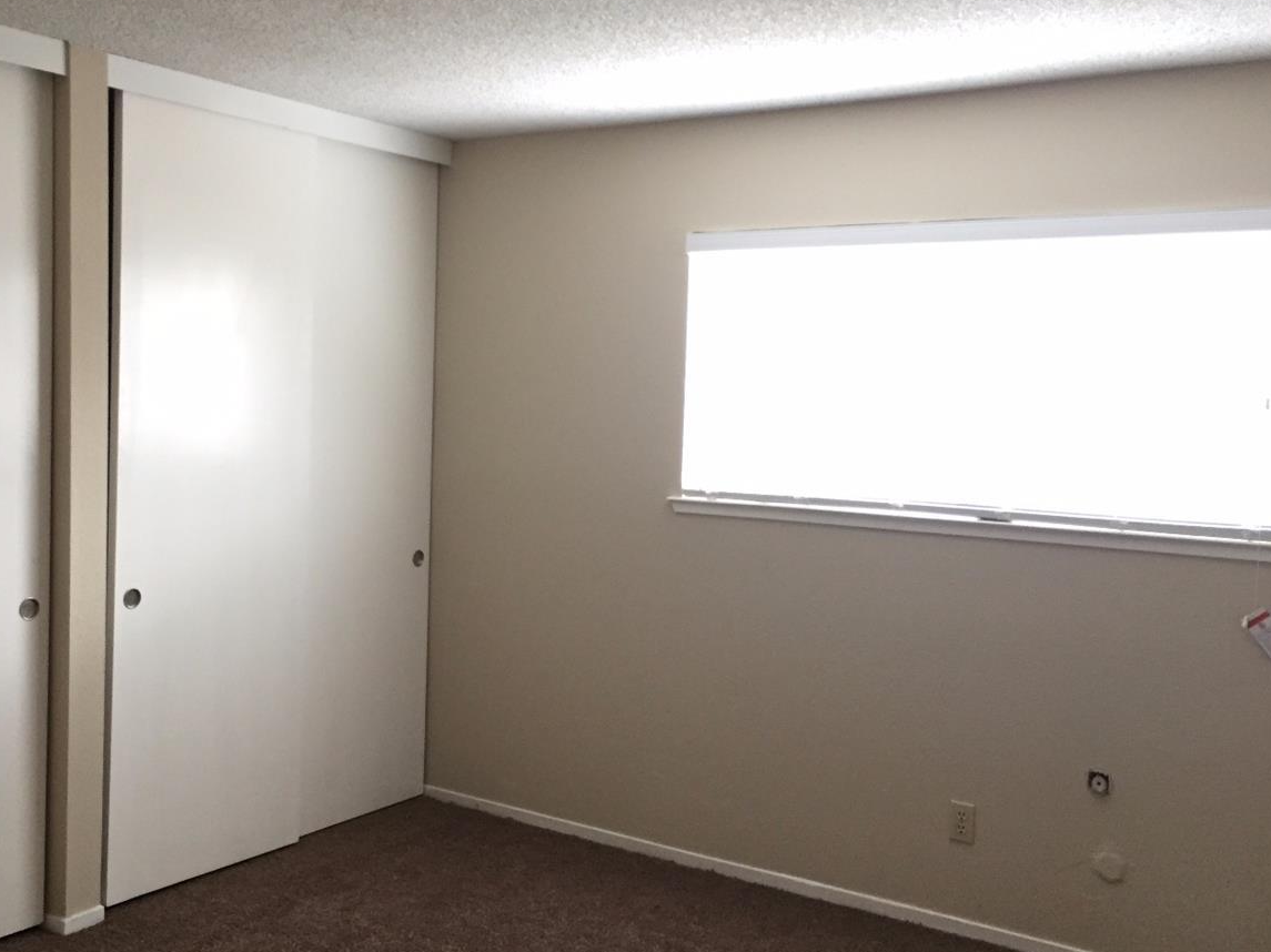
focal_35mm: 38
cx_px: 537
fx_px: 1395
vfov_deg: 37.7
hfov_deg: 48.8
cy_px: 465
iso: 125
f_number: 2.2
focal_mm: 4.15
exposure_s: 1/30
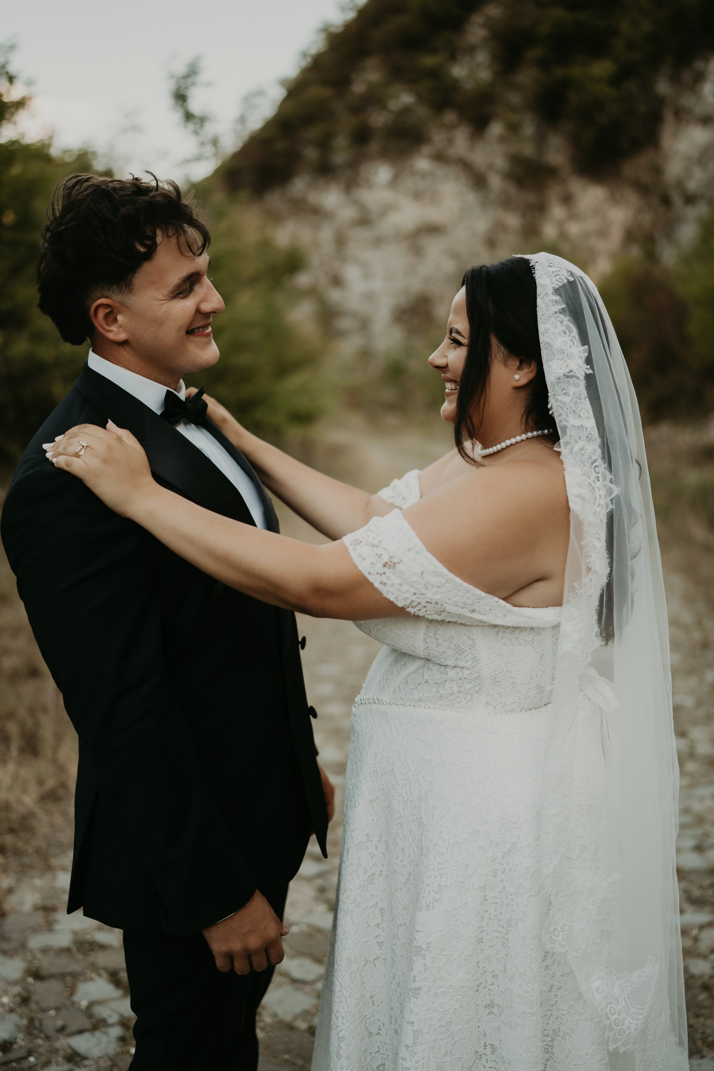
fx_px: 1041
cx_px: 357
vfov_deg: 54.4
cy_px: 536
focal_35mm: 35
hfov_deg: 37.9
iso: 100
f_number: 1.4
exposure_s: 1/500
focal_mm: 35
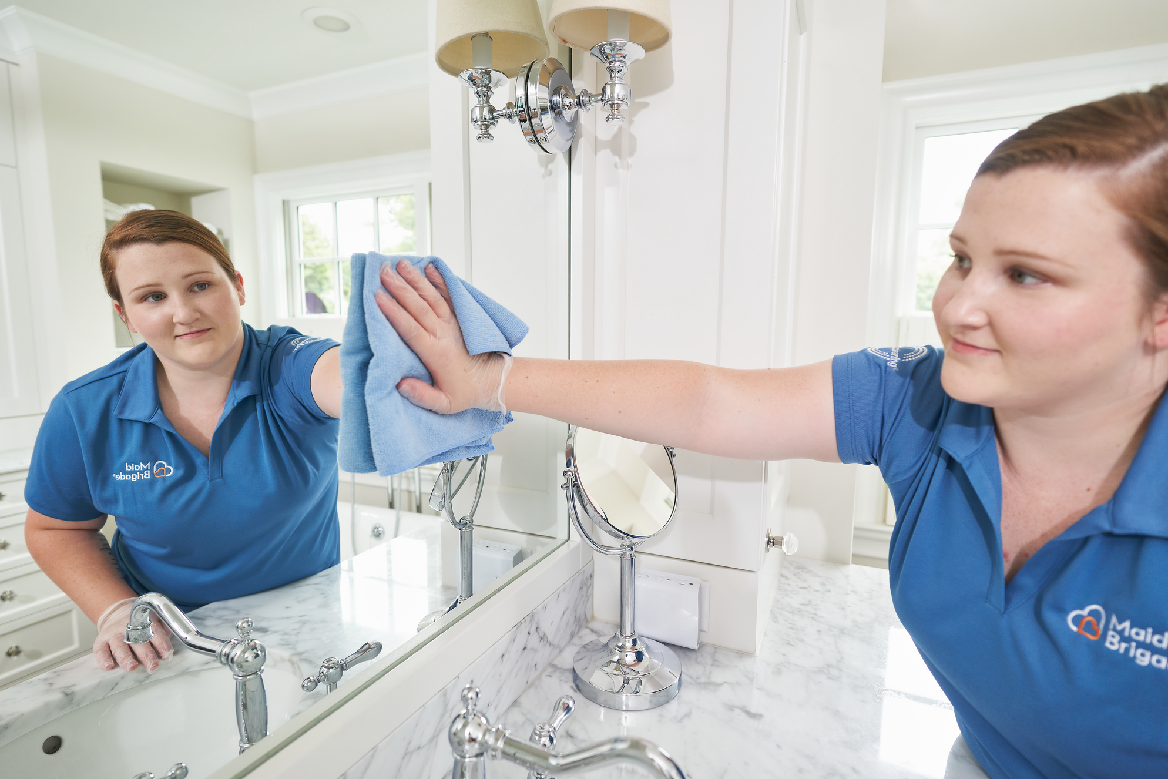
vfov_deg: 67.4
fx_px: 584
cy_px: 390
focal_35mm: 18
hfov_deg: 90.0
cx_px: 584
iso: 640
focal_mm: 18
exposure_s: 1/100
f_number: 2.8
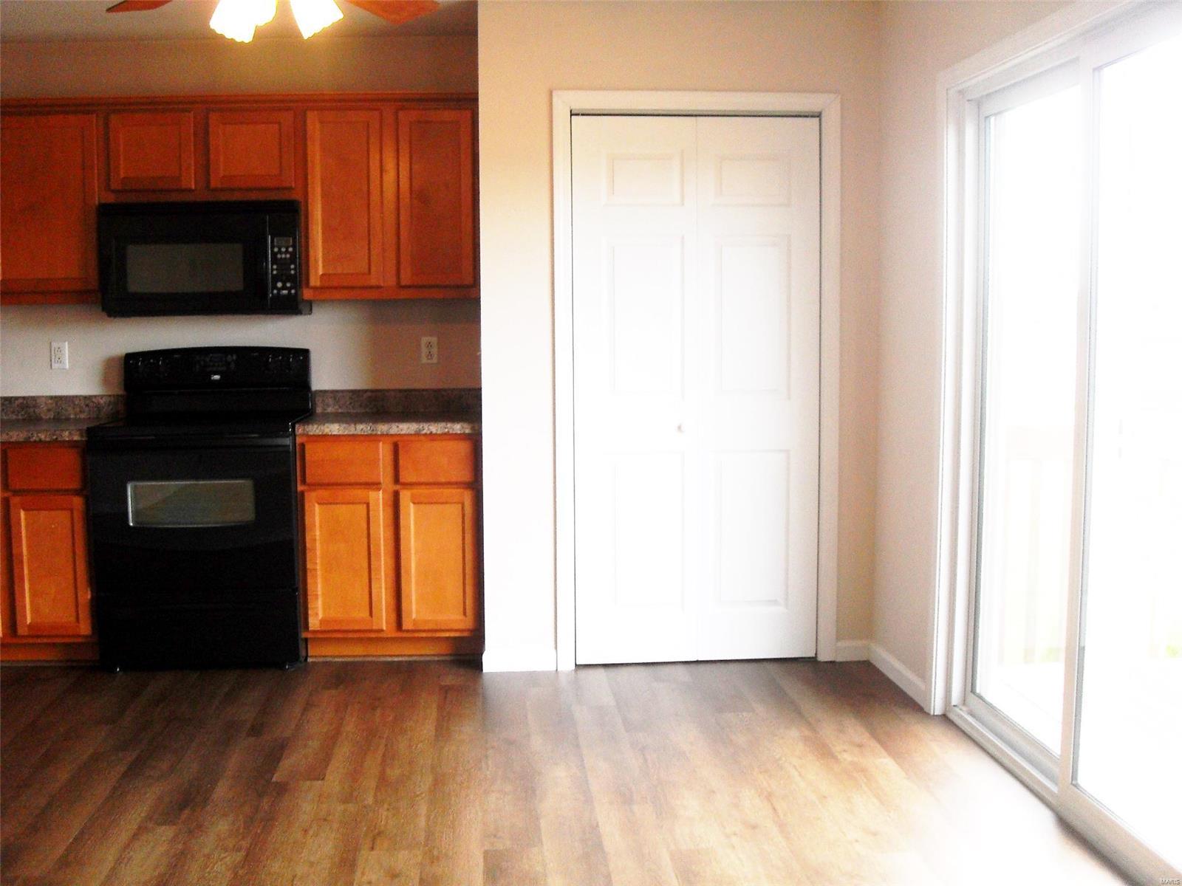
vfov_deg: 38.7
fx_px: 1263
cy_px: 443
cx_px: 591
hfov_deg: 50.1
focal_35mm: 37
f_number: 2.8
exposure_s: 1/60
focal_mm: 6.3
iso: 100
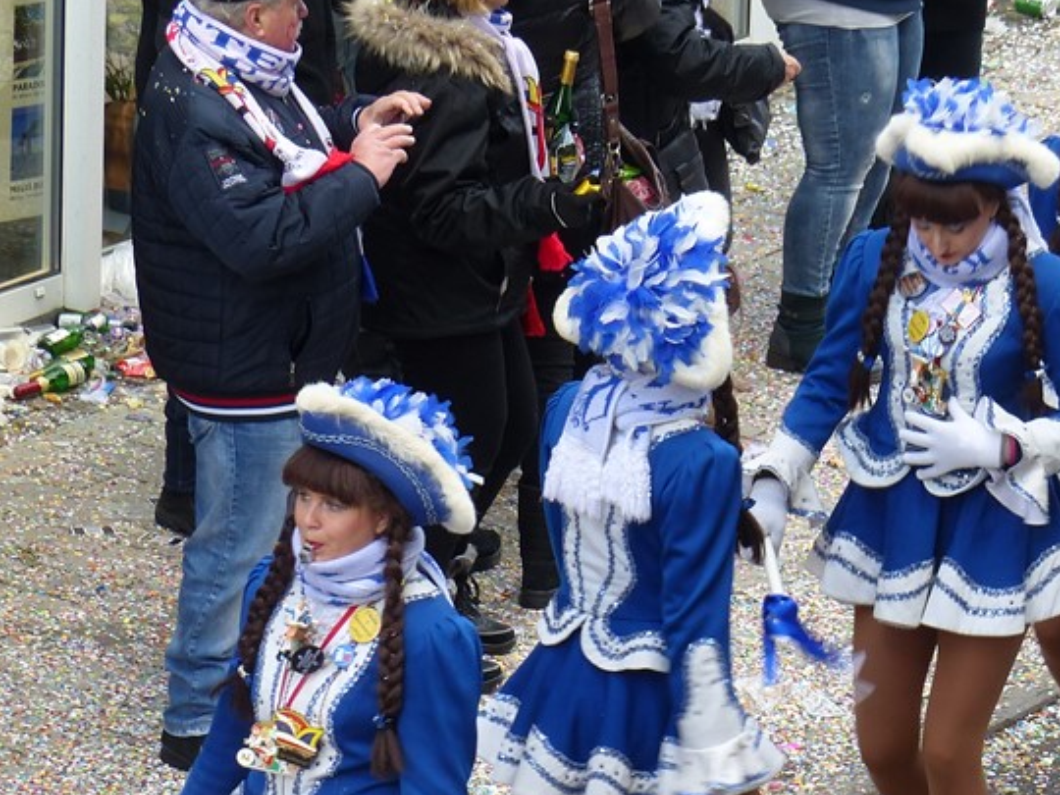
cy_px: 689
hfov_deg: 7.4
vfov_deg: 5.5
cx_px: 830
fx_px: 8237
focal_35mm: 269
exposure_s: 1/100
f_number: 3.2
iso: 100
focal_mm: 21.8
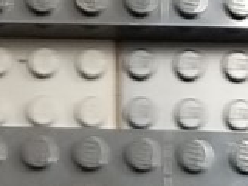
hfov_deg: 11.4
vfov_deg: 8.1
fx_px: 1239
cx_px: 46
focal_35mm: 173
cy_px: -212
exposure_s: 1/33
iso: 250
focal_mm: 3.93
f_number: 1.7
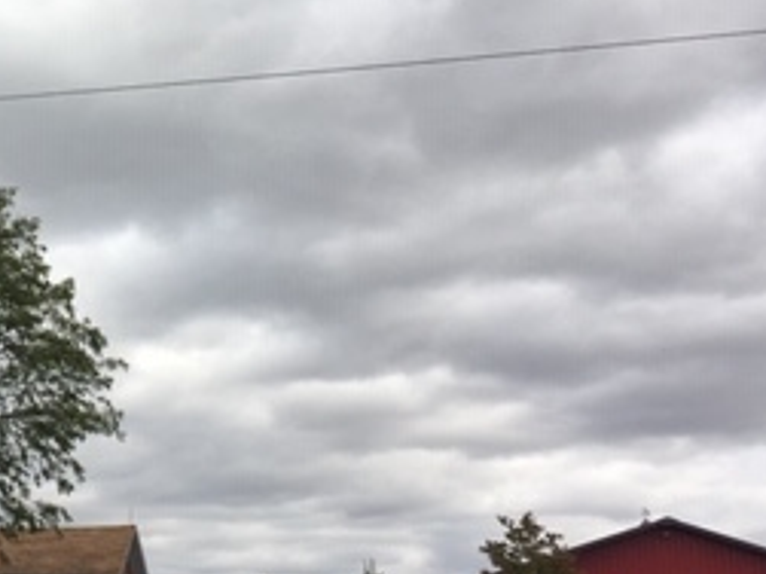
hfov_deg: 24.8
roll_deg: -2.0
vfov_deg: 19.9
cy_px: 226
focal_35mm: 74
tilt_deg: +16.2
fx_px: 1637
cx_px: -43
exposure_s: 1/1374
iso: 25
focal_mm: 4.15
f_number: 2.2
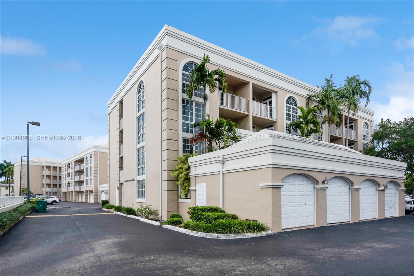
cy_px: 138
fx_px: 241
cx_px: 207
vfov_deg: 59.5
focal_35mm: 21
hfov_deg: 81.2
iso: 200
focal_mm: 21
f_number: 8
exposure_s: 1/400
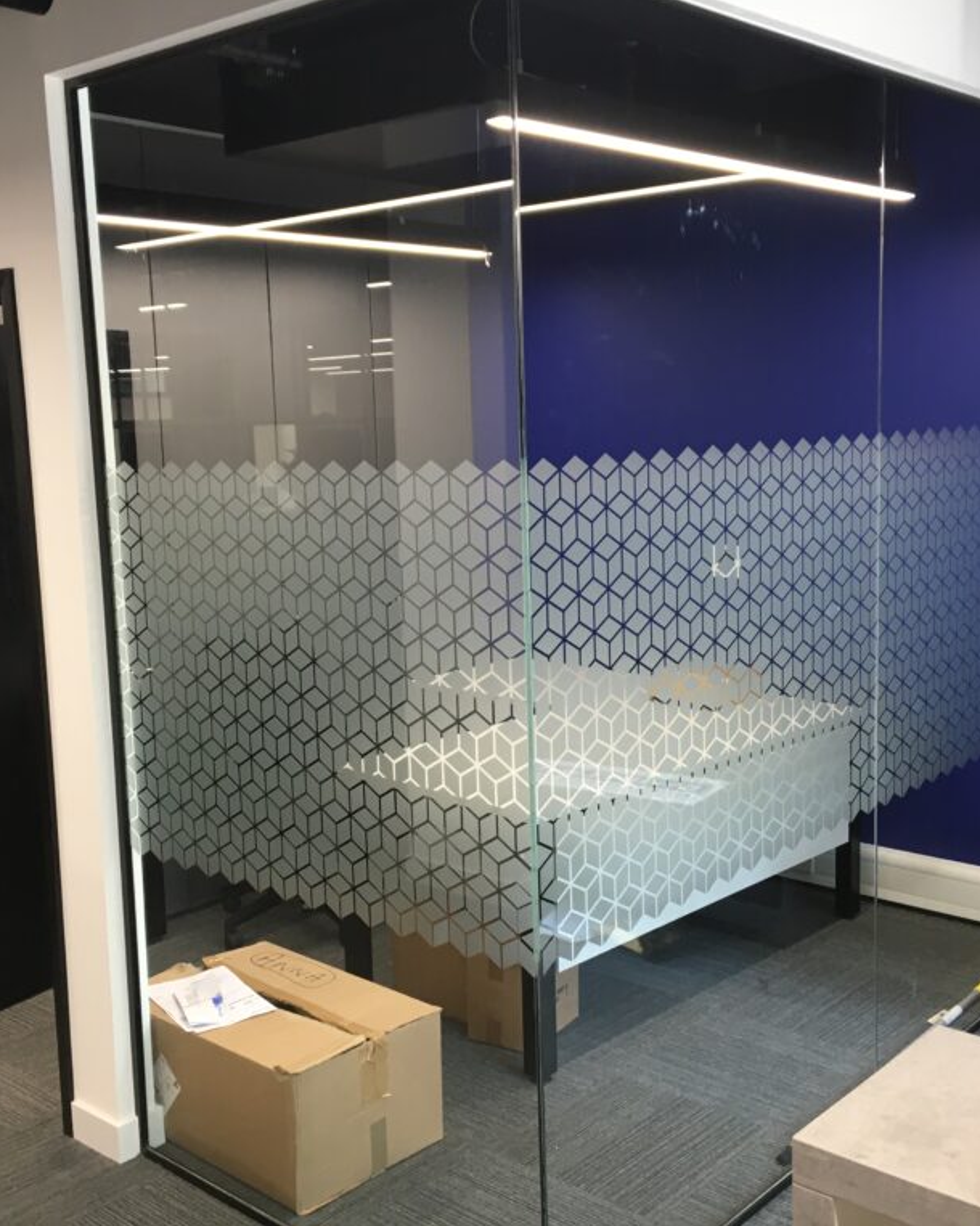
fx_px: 1378
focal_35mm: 38
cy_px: 611
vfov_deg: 47.9
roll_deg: +1.1
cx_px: 524
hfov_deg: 39.1
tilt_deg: -6.1
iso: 64
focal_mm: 4.15
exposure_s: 1/33
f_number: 2.2
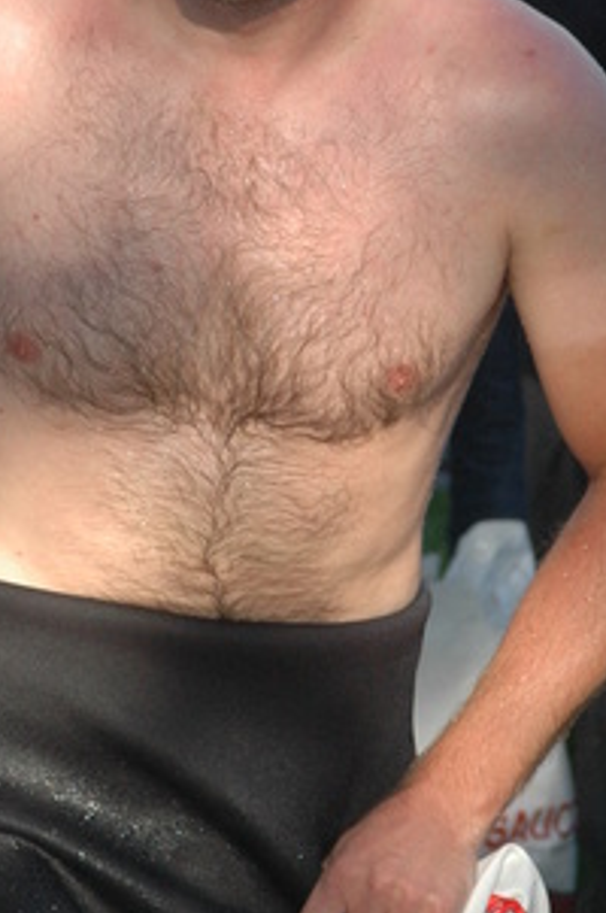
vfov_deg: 5.6
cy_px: 349
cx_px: 250
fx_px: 9266
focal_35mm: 366
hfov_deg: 3.7
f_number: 6.7
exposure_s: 1/500
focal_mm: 105
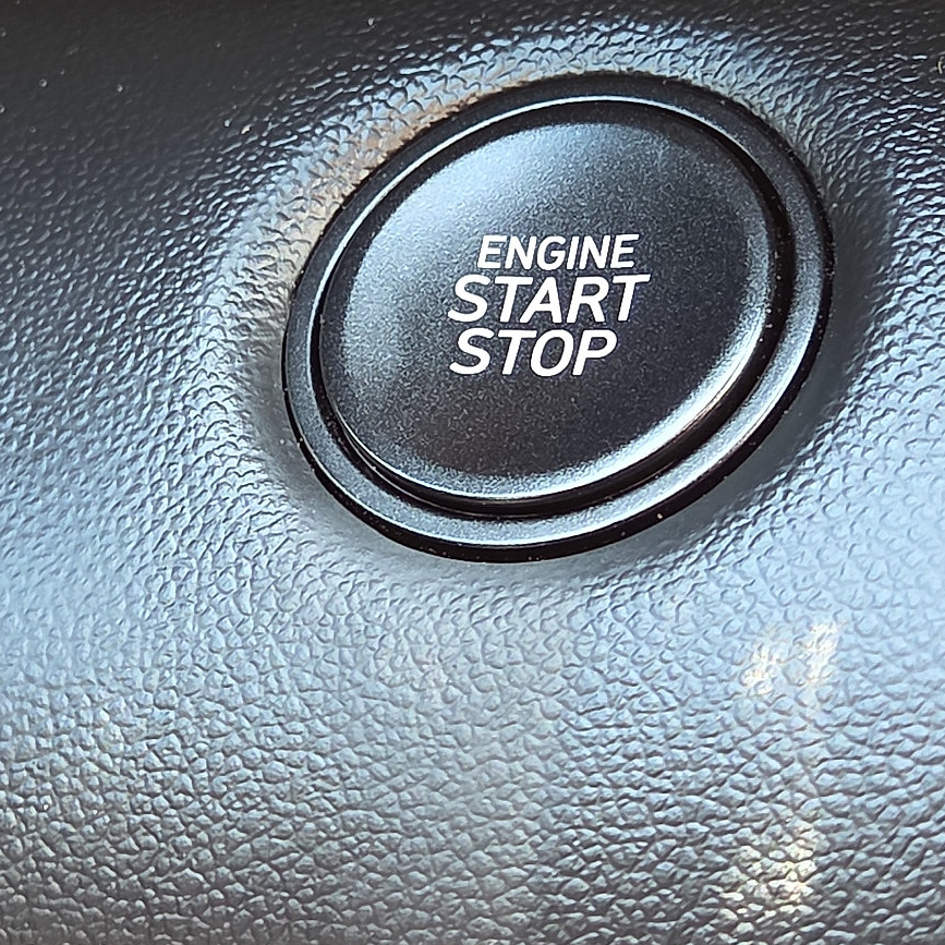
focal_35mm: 93
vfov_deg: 18.7
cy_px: 391
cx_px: 438
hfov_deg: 18.7
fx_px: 2872
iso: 411
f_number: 1.8
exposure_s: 1/119
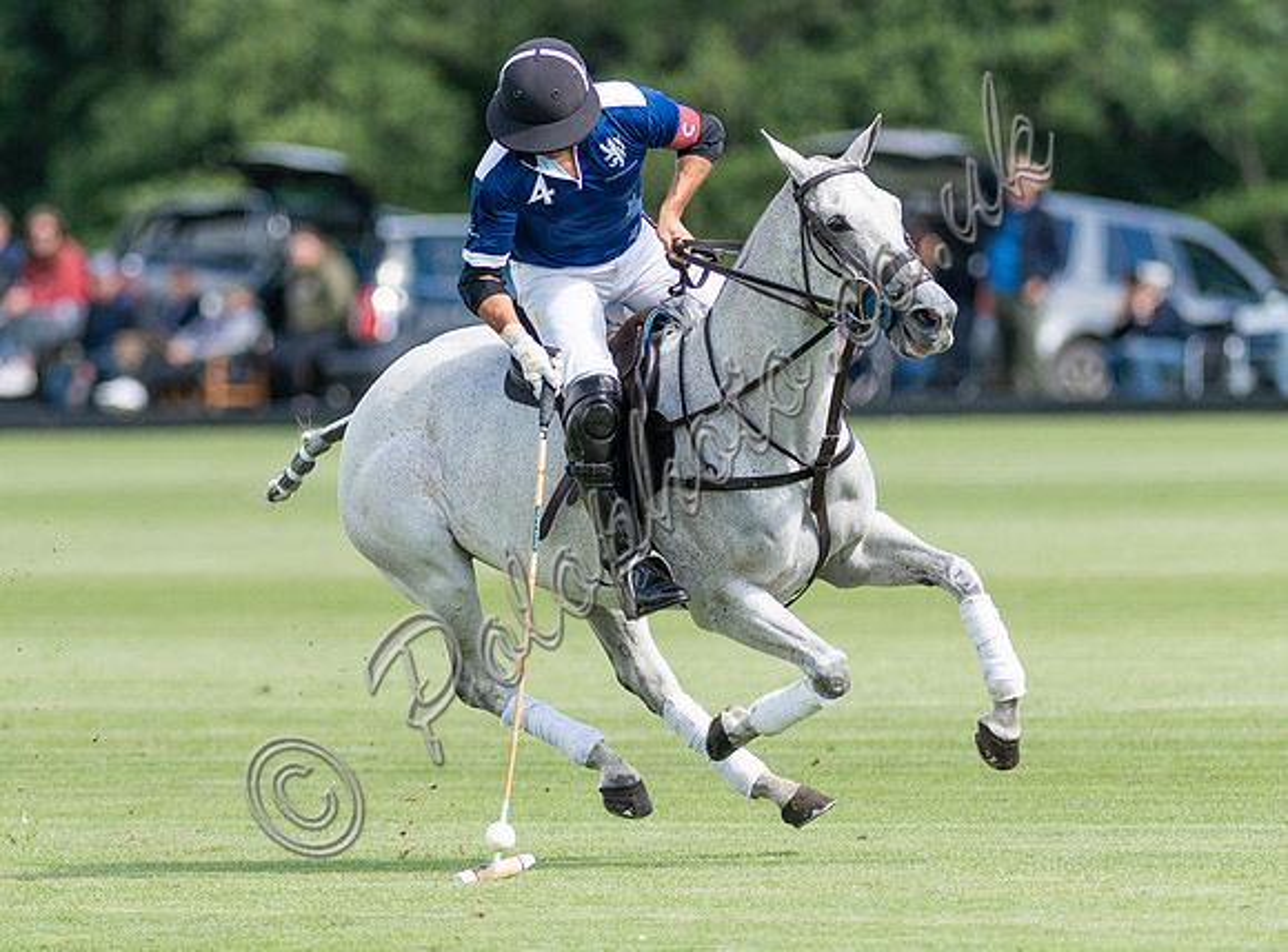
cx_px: 528
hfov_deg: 3.3
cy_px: 562
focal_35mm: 605
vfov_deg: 2.4
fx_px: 22395
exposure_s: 1/2500
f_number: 2.8
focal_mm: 300
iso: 320
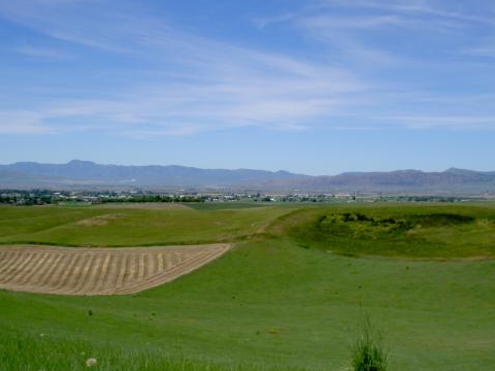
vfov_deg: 28.0
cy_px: 176
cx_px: 249
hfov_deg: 36.8
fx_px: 744
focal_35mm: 52
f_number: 4.7
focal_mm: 8
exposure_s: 1/640
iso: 100
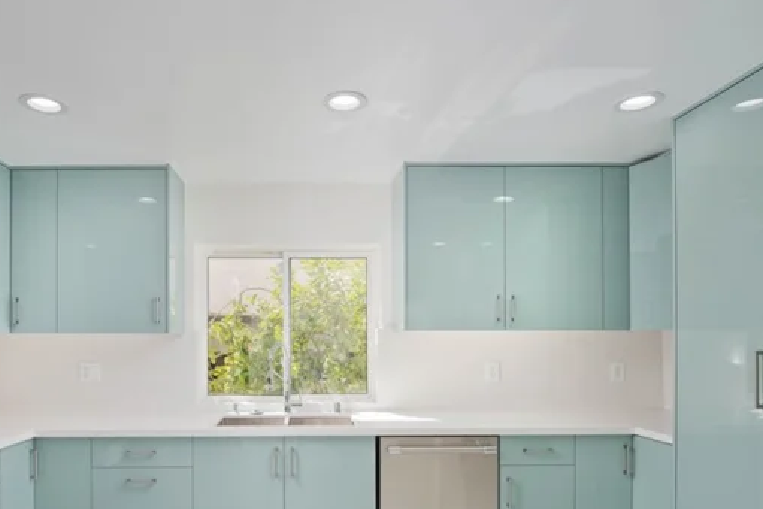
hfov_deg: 75.0
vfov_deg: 54.0
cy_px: 339
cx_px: 294
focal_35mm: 23
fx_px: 488
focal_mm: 14
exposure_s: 1/500
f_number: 6.3
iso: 400
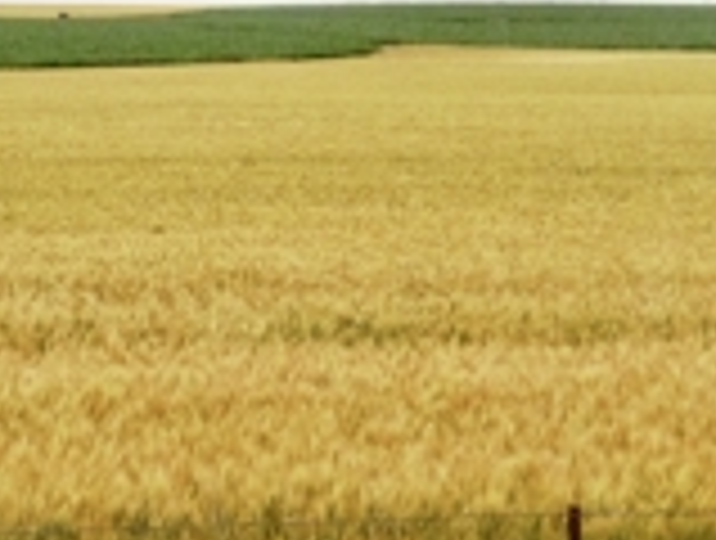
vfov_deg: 6.2
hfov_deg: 8.2
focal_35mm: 241
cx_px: 23
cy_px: 238
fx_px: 4996
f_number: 4.7
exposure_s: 1/1000
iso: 400
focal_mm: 16.3
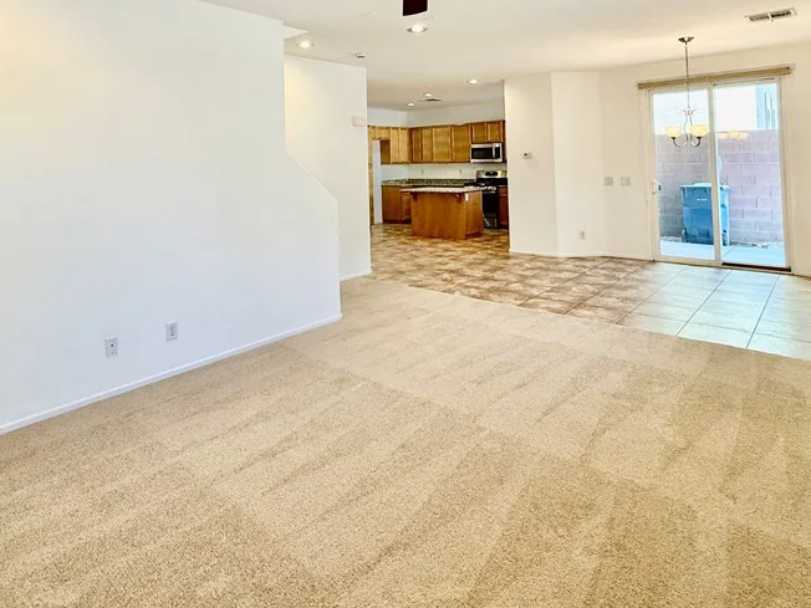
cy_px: 145
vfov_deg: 57.7
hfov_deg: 76.1
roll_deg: +1.6
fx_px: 515
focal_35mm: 22
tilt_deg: +2.6
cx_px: 358
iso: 200
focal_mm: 2.22
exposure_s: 1/120
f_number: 2.2
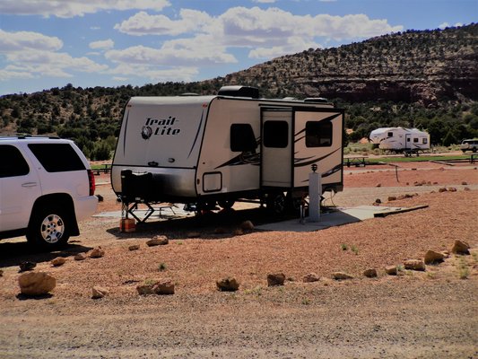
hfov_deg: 61.6
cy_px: 180
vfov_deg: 48.2
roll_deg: -0.6
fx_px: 401
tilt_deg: -2.5
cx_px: 239
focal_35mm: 29
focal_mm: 4.15
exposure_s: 1/3300
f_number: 2.2
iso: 32
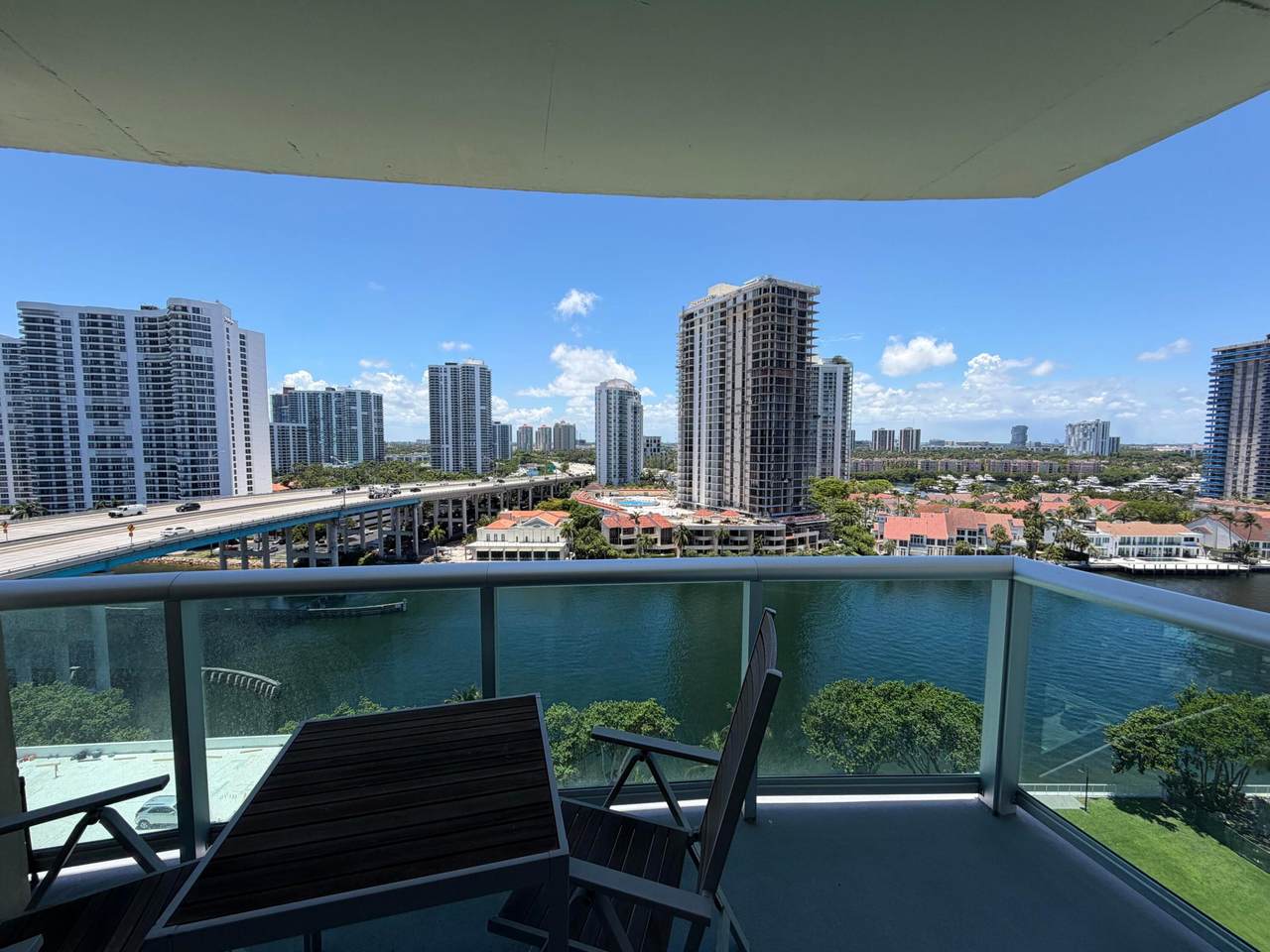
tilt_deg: -2.9
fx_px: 514
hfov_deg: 102.1
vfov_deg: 85.7
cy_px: 476
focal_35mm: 14
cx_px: 635
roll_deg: +0.5
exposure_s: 1/864
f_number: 2.2
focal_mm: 2.22
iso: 20
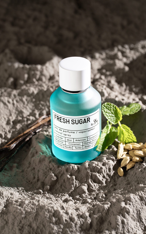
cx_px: 78
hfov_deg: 12.1
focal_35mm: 108
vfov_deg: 19.3
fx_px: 688
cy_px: 116
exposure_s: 1/160
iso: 500
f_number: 6.3
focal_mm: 105
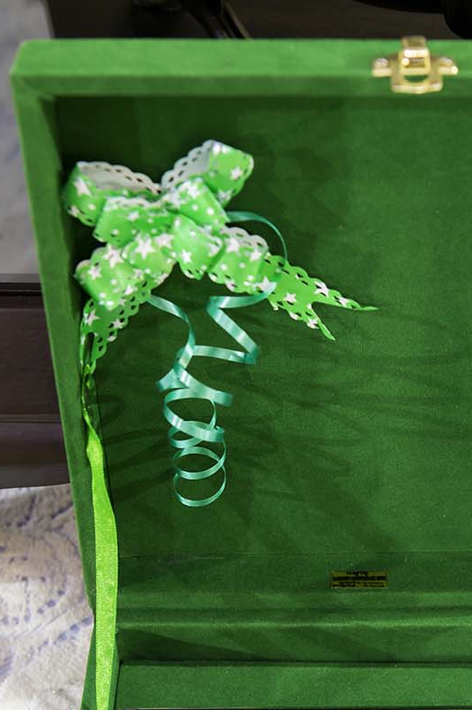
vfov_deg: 24.9
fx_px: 1575
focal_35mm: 80
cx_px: 410
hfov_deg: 16.8
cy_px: 589
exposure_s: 1/5
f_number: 4.5
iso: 640
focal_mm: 44
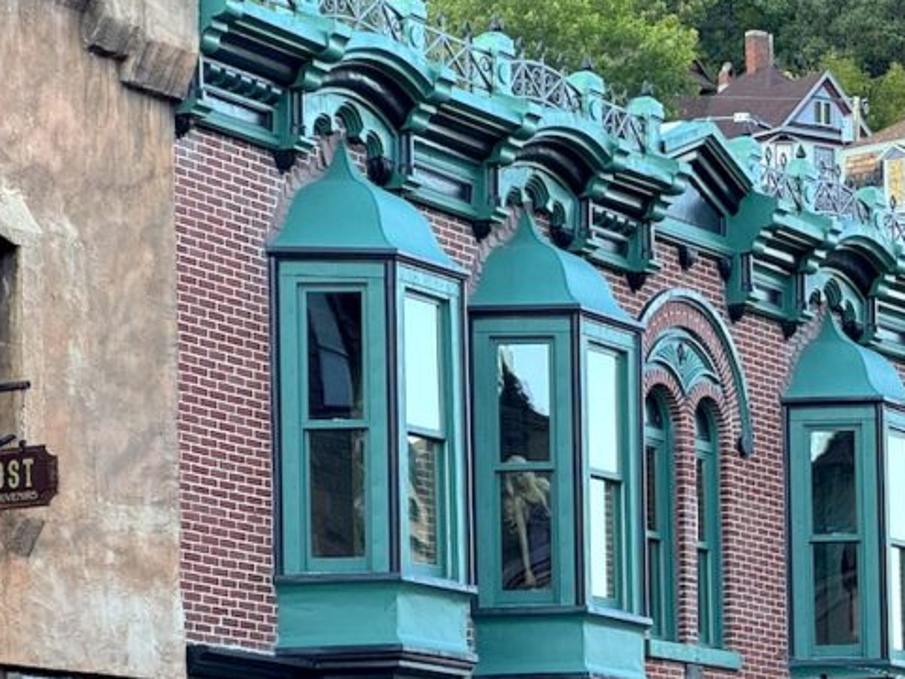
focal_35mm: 164
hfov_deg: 11.9
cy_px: 640
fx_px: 4289
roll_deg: +1.7
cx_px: 941
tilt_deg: +5.7
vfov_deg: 9.0
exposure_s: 1/99
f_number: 2.8
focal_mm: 9
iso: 100
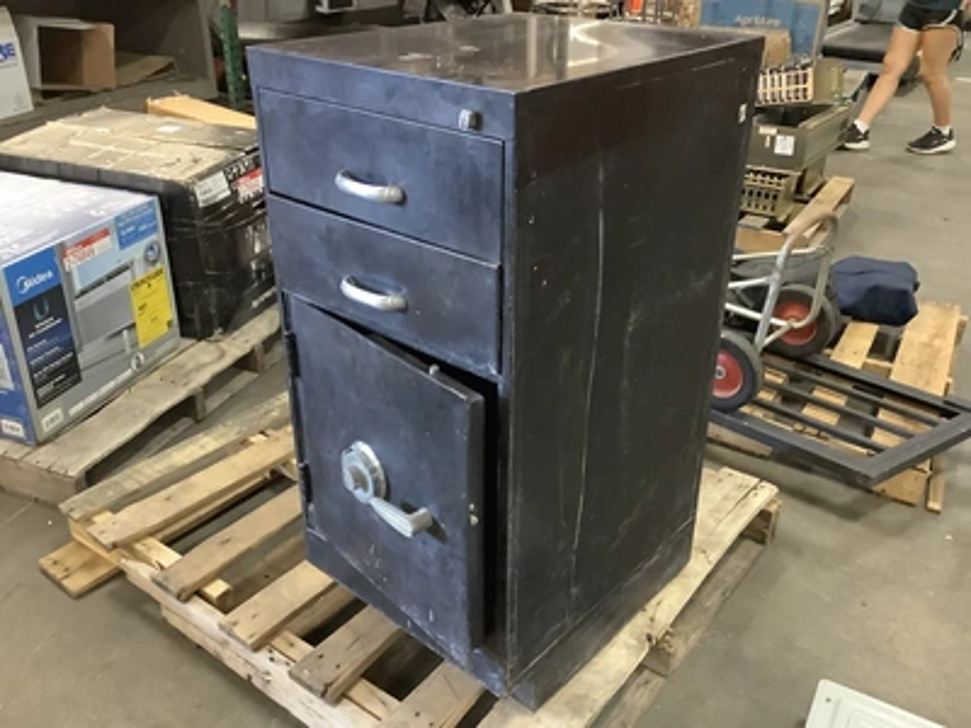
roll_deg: -2.4
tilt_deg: -28.3
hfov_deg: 58.4
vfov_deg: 45.4
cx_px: 486
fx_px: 870
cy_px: 364
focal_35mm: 31
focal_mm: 3.3
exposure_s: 1/33
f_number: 2.4
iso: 400
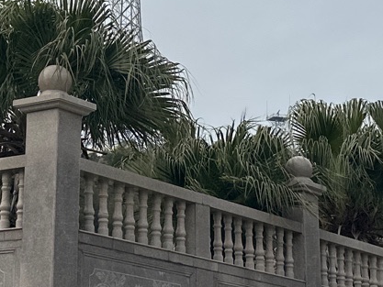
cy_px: 28
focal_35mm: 115
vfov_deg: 12.8
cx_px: 88
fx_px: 1273
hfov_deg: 17.0
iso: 80
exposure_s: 1/3247
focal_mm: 6.86
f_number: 1.78
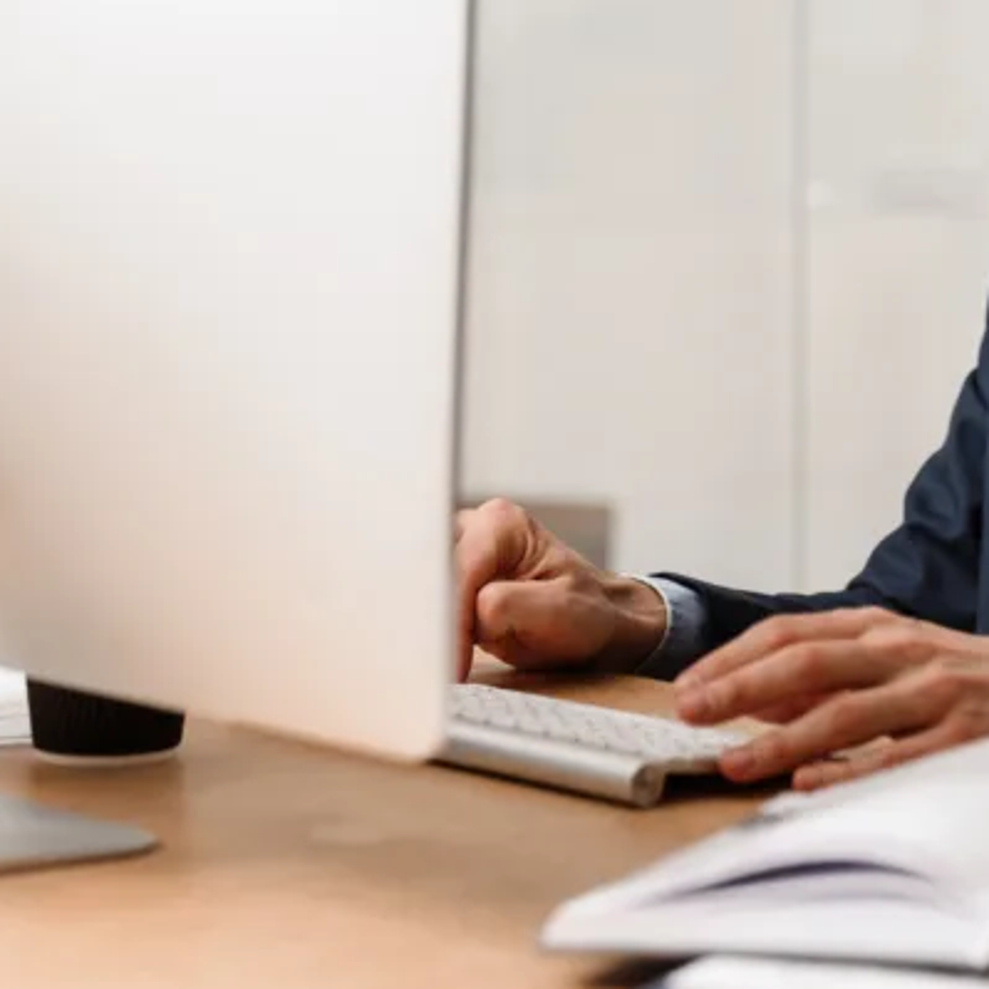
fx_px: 3459
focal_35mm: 107
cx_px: 734
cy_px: 247
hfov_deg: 16.2
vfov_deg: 16.2
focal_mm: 49
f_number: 2.8
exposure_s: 1/320
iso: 1250
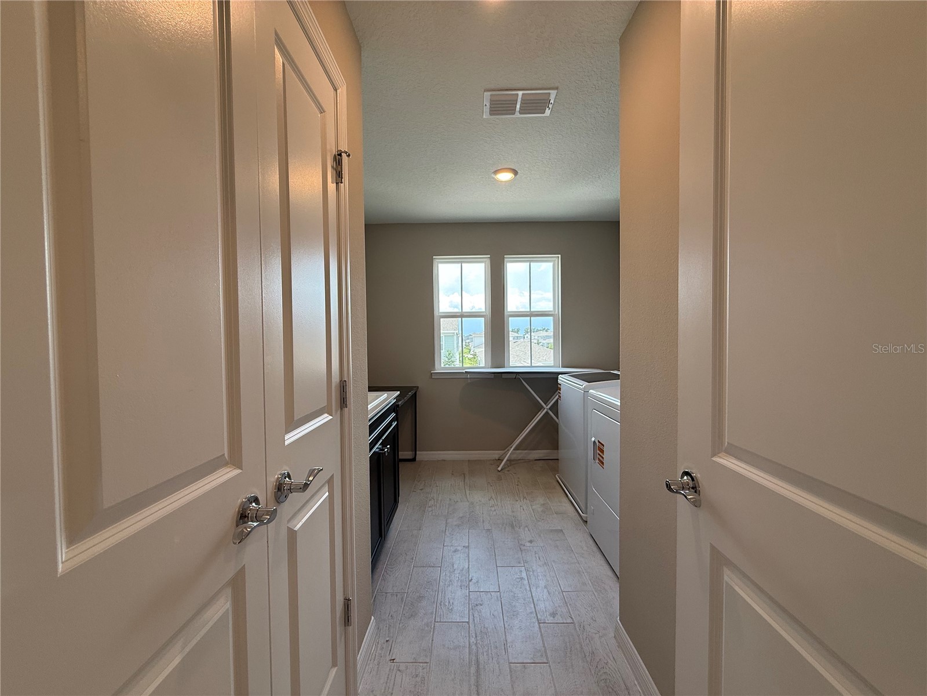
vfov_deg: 85.7
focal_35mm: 14
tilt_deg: -2.0
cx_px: 464
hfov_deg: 102.1
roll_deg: +0.3
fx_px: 375
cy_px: 348
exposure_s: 1/125
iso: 64
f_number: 2.2
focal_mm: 2.22
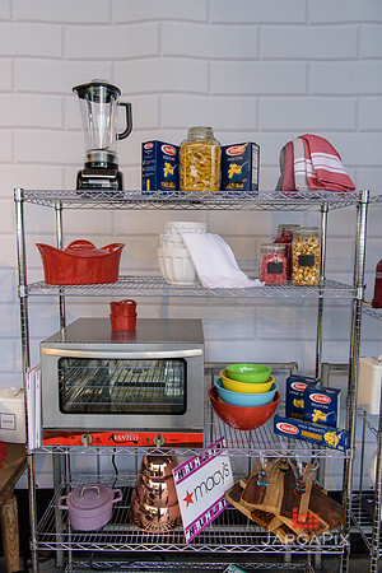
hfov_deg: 49.6
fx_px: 414
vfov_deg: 69.4
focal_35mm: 26
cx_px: 191
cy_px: 286
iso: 400
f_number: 3.2
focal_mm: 26
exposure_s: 1/800
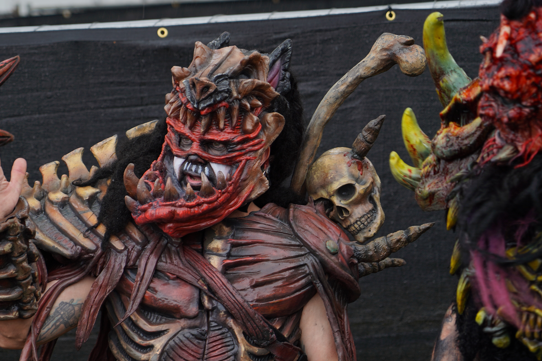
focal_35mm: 132
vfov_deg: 10.4
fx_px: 1987
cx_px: 224
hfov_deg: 15.5
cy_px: 192
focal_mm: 105
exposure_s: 1/125
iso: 125
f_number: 4
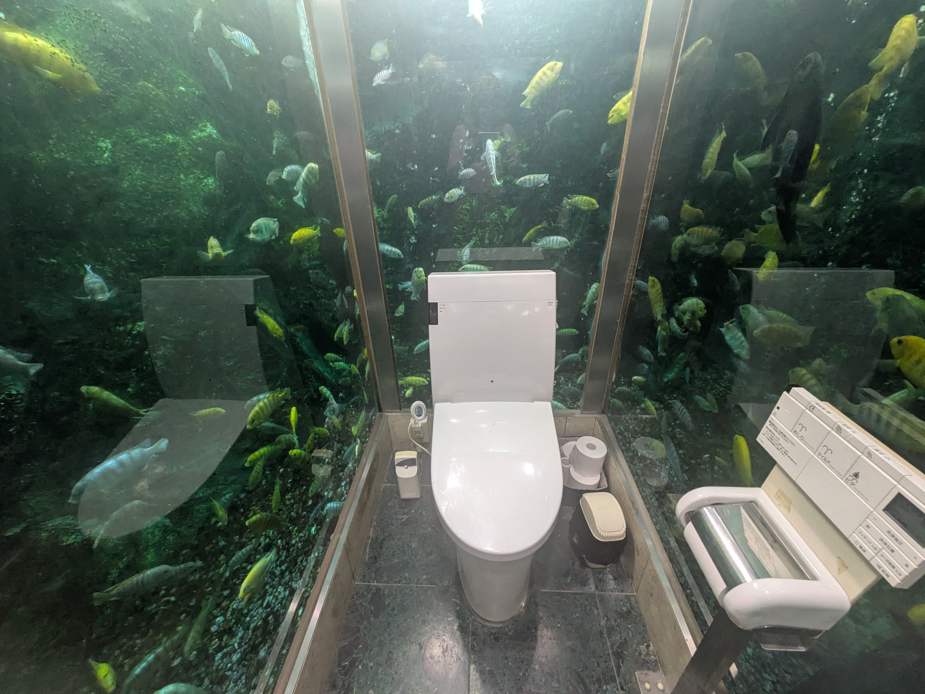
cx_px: 462
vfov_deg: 85.7
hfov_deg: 102.0
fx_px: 374
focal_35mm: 14
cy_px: 347
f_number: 2.2
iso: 345
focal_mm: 1.83
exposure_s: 1/60
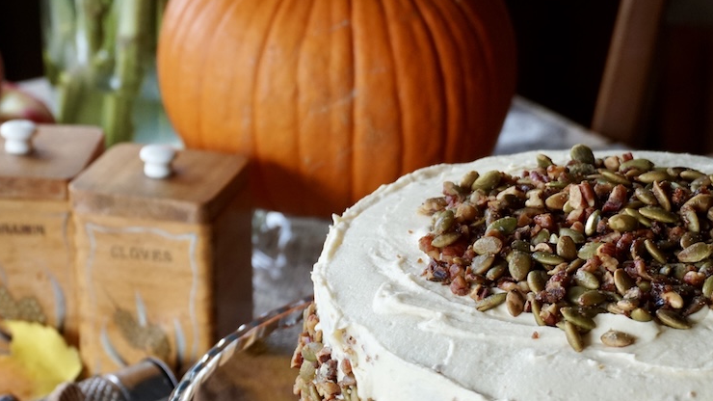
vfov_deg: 9.7
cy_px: 293
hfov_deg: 17.1
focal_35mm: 125
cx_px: 421
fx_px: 2363
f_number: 5
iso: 800
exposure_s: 1/160
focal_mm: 46
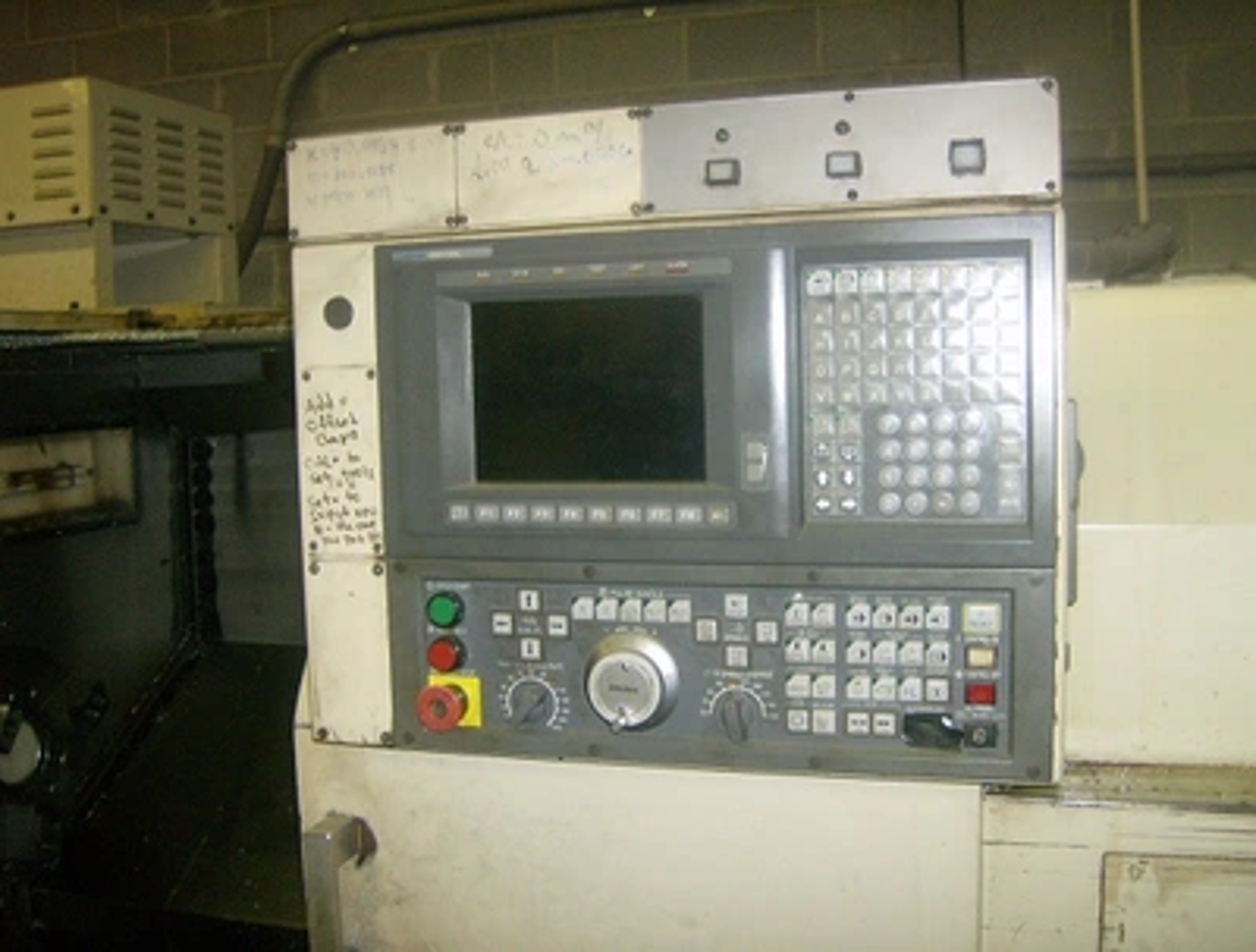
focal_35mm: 36
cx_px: 628
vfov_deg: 39.9
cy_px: 476
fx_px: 1311
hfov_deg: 51.2
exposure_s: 1/60
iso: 200
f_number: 2.8
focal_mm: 6
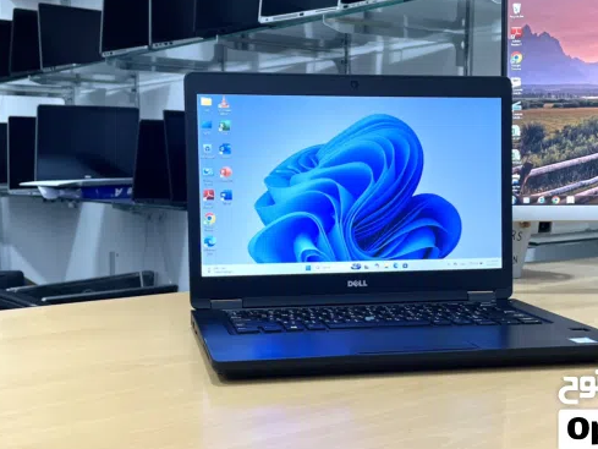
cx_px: 374
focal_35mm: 34
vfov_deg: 41.7
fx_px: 588
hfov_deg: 53.3
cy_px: 188
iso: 80
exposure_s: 1/75
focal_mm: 4.2
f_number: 1.6
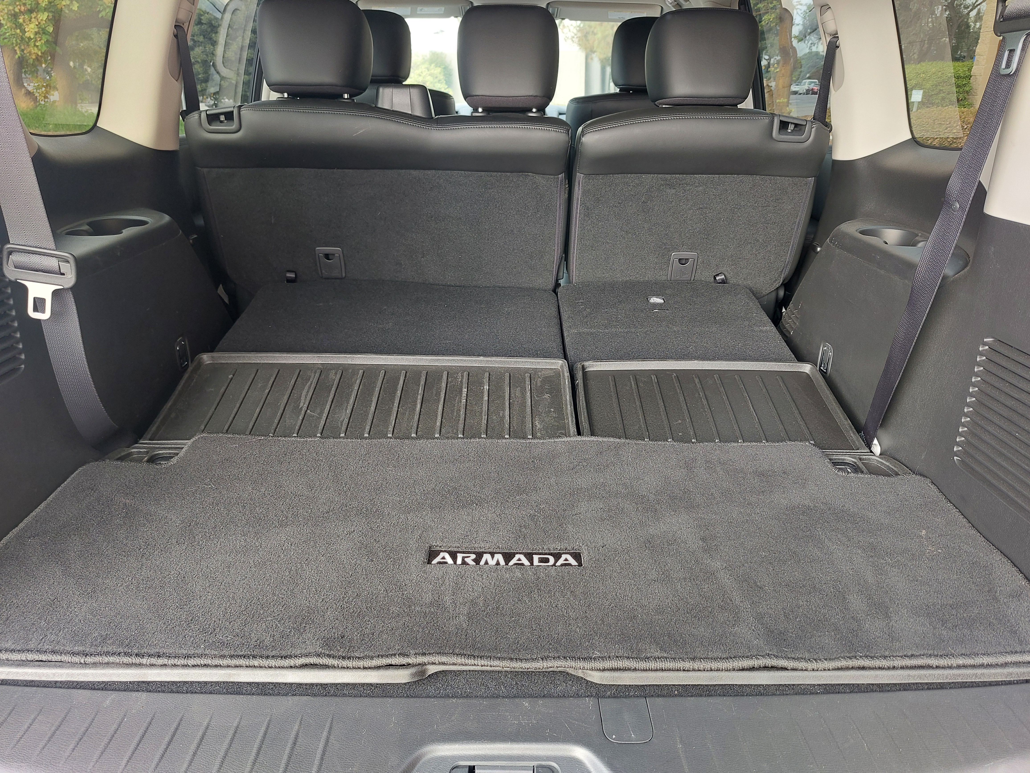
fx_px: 714
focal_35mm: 24
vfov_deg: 56.8
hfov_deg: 71.6
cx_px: 515
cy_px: 386
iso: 80
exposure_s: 1/60
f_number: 1.8
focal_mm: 5.23
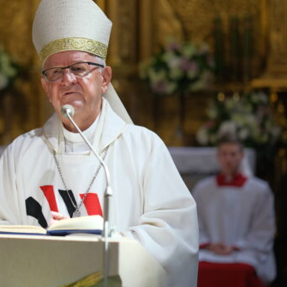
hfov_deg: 14.0
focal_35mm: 124
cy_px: 141
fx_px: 1163
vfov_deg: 14.1
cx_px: 66
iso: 320
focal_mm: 56
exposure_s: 1/550
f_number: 1.6
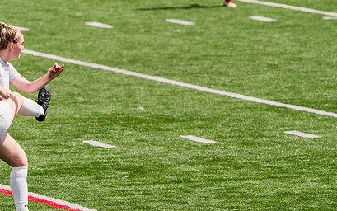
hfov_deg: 3.3
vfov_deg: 2.1
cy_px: 123
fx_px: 5816
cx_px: 137
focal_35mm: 633
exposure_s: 1/1600
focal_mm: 382
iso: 320
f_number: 6.3
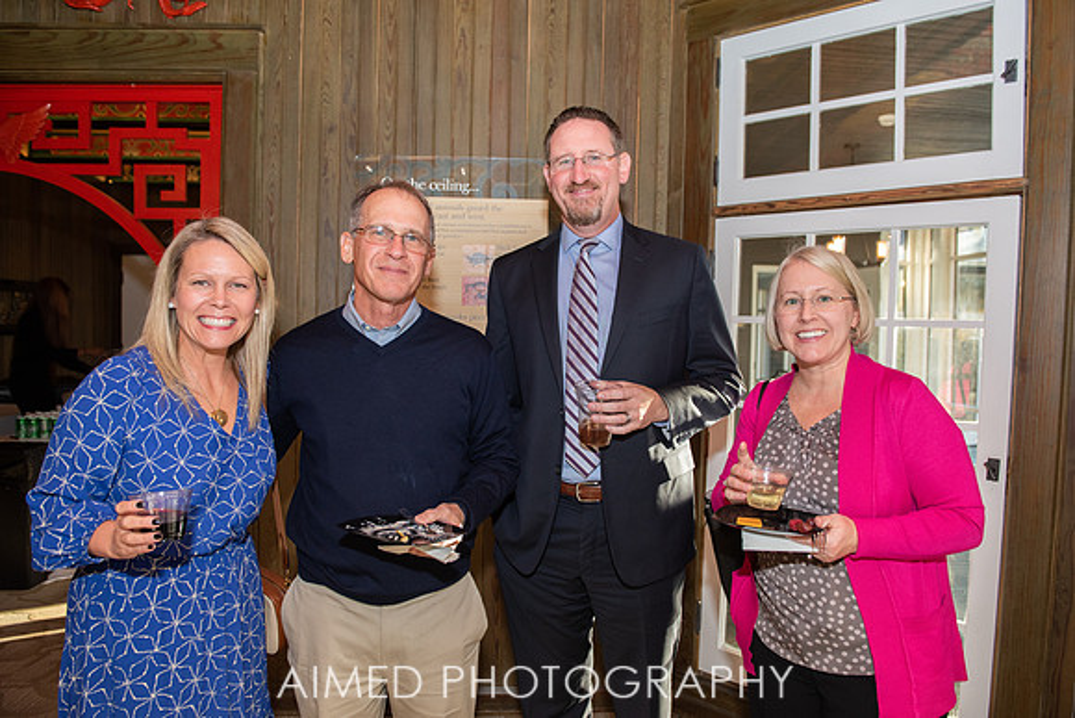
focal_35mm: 25
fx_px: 749
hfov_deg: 71.3
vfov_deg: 51.2
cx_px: 551
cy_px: 359
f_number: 3.5
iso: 800
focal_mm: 24
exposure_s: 1/250
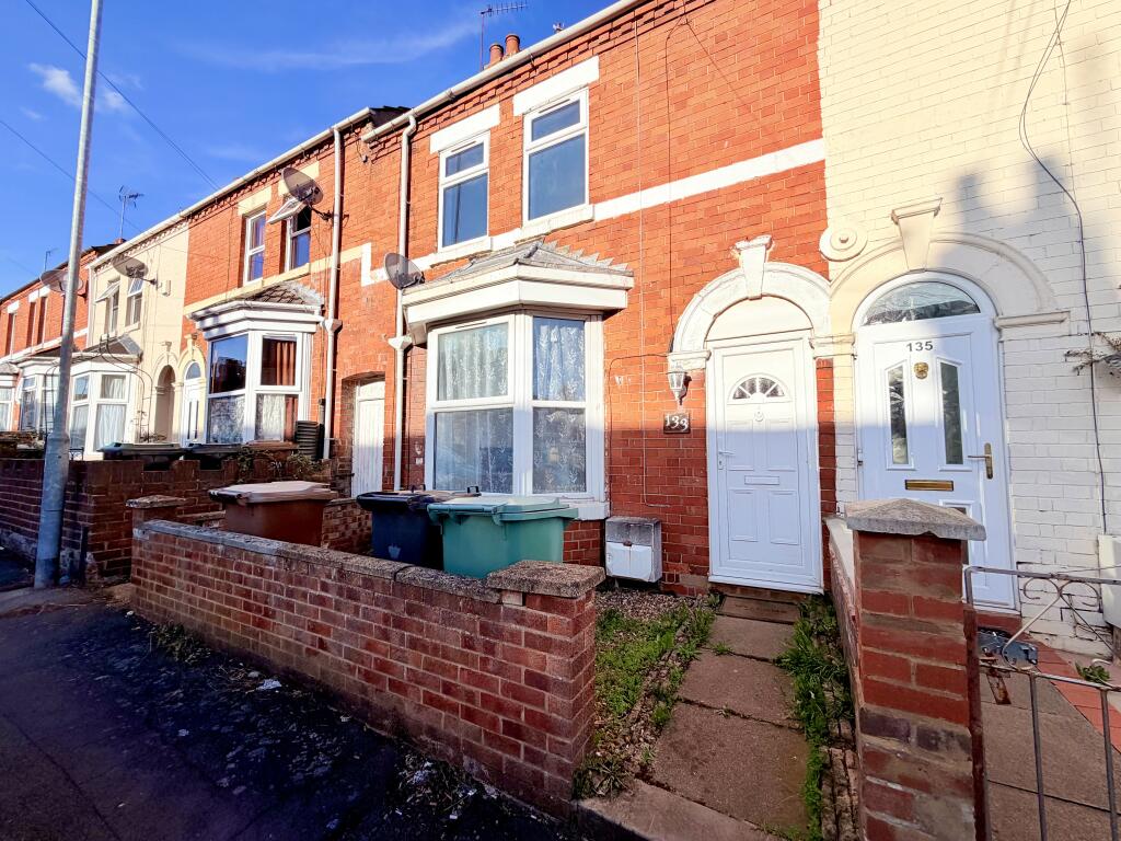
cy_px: 420
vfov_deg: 85.7
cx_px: 560
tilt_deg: +3.5
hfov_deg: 102.1
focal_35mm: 14
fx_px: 453
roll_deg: +1.1
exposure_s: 1/970
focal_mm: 2.22
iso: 20
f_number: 2.2
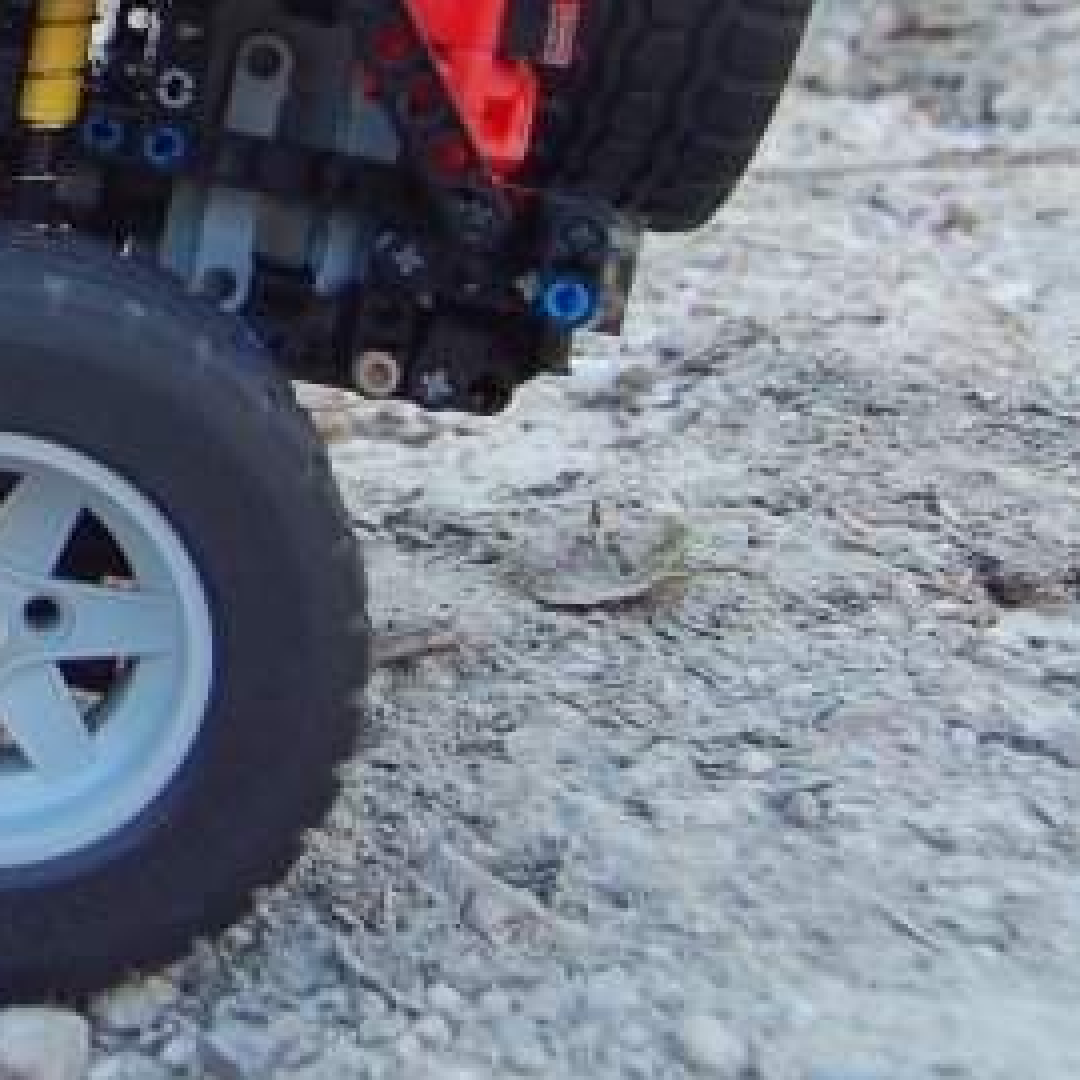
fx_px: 3000
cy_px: -20
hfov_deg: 17.7
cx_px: -652
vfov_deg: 19.8
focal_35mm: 85
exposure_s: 1/100
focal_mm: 20
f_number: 4.5
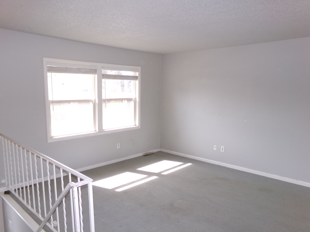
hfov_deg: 65.3
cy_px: 123
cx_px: 154
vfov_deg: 51.3
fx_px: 242
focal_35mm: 27
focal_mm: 4.3
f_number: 3.7
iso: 200
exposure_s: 1/34
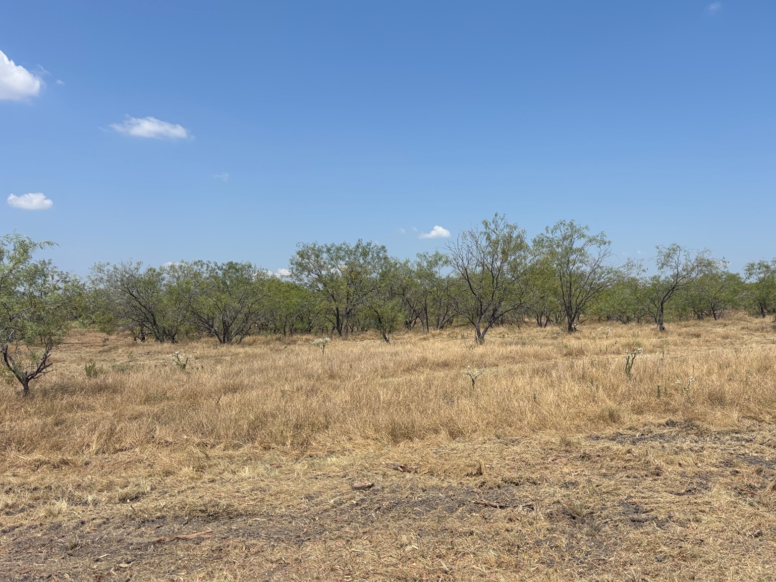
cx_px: 502
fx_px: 762
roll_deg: +1.7
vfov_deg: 41.8
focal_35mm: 34
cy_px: 303
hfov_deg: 53.1
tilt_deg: +3.8
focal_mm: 5.96
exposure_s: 1/4854
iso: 50
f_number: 1.6
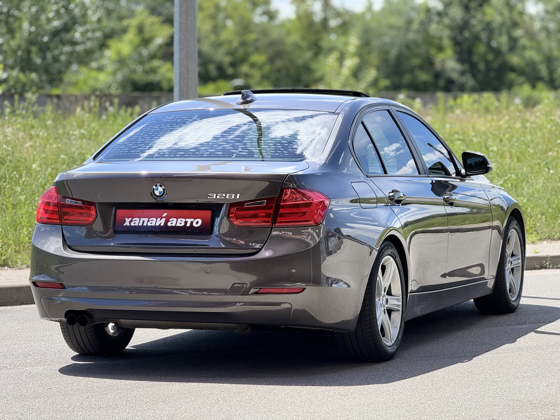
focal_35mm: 120
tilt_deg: -2.2
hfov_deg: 16.4
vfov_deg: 12.3
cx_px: 280
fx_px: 1941
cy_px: 210
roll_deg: +0.5
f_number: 2.8
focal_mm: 15.66
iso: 50
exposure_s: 1/616
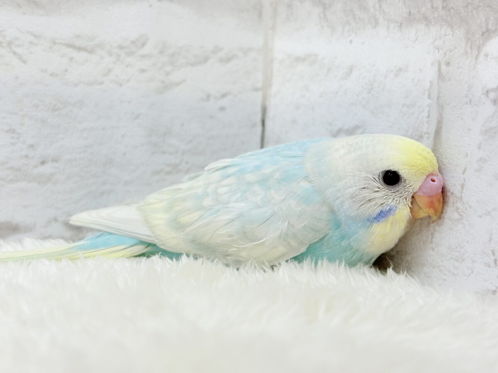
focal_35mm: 52
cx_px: 249
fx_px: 748
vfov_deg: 28.0
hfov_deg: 36.8
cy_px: 186
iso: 32
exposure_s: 1/50
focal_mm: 5.96
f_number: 1.6
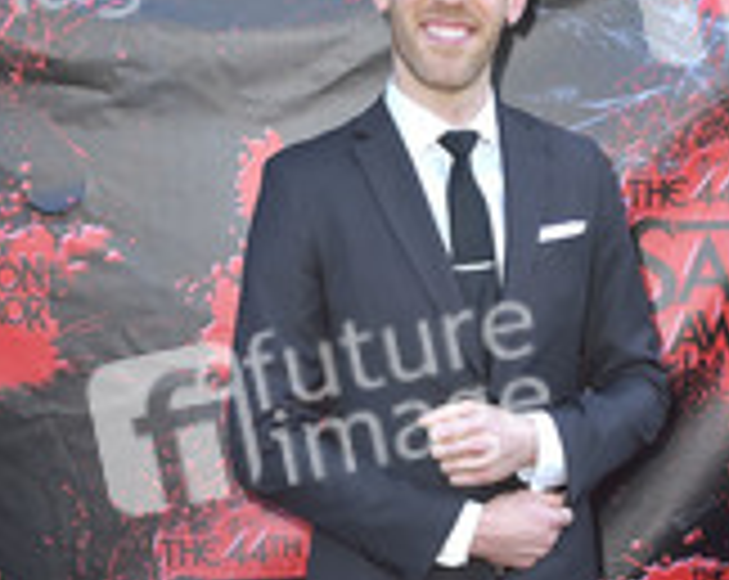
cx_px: 452
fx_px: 1551
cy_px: 634
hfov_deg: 26.4
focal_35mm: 72
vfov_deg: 20.3
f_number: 6.3
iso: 250
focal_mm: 31
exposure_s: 1/250
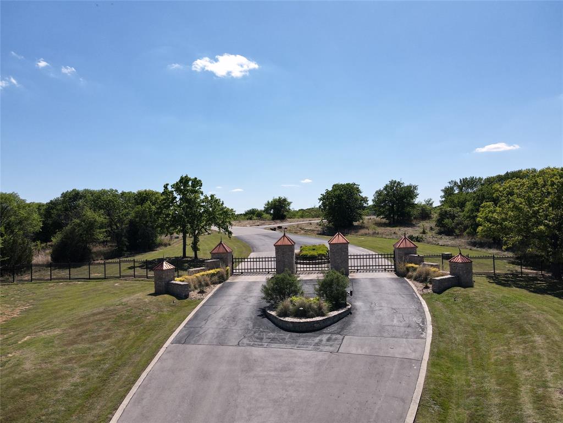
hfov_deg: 71.6
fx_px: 390
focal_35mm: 24
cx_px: 282
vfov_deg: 56.8
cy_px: 212
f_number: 2.8
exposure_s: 1/1000
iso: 100
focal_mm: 4.5
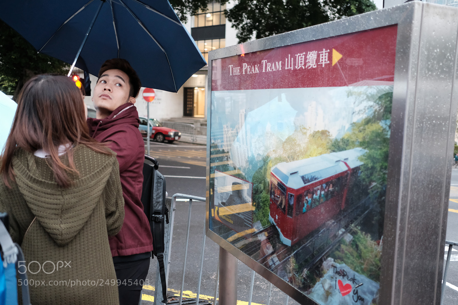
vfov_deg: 37.8
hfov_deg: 54.4
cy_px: 152
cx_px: 229
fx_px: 445
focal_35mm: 35
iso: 3200
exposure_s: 1/250
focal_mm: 23
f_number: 2
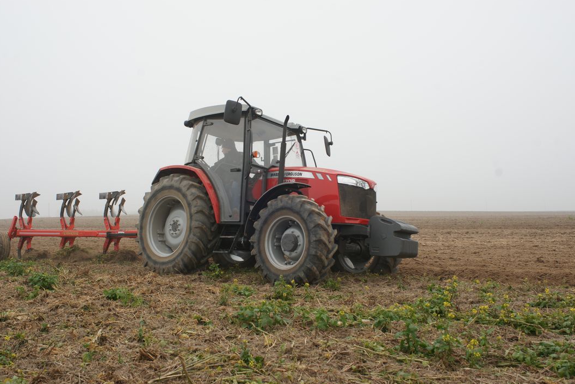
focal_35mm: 36
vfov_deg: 36.9
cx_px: 283
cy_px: 194
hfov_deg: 53.1
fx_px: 575
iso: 200
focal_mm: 35
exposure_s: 1/125
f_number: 8
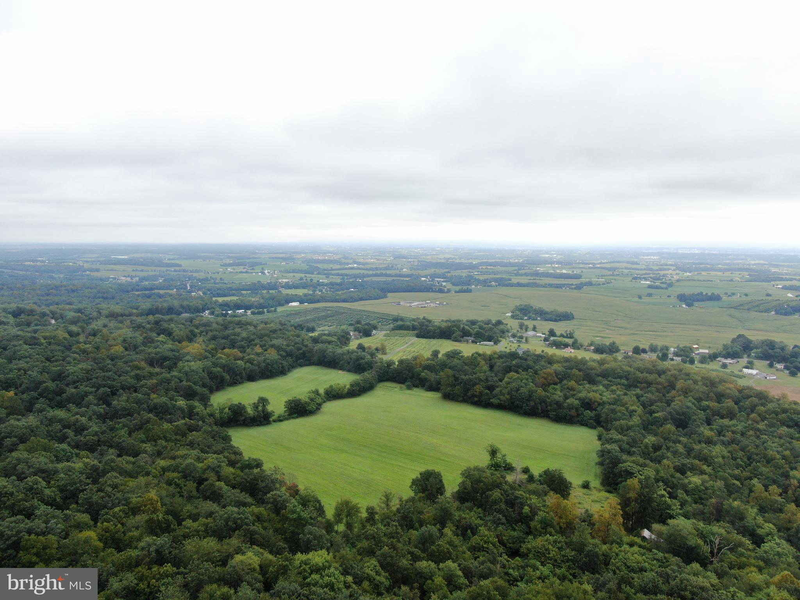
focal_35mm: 24
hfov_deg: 71.6
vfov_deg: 56.8
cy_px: 300
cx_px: 400
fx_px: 555
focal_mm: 4.39
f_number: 2.8
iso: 100
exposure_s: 1/400
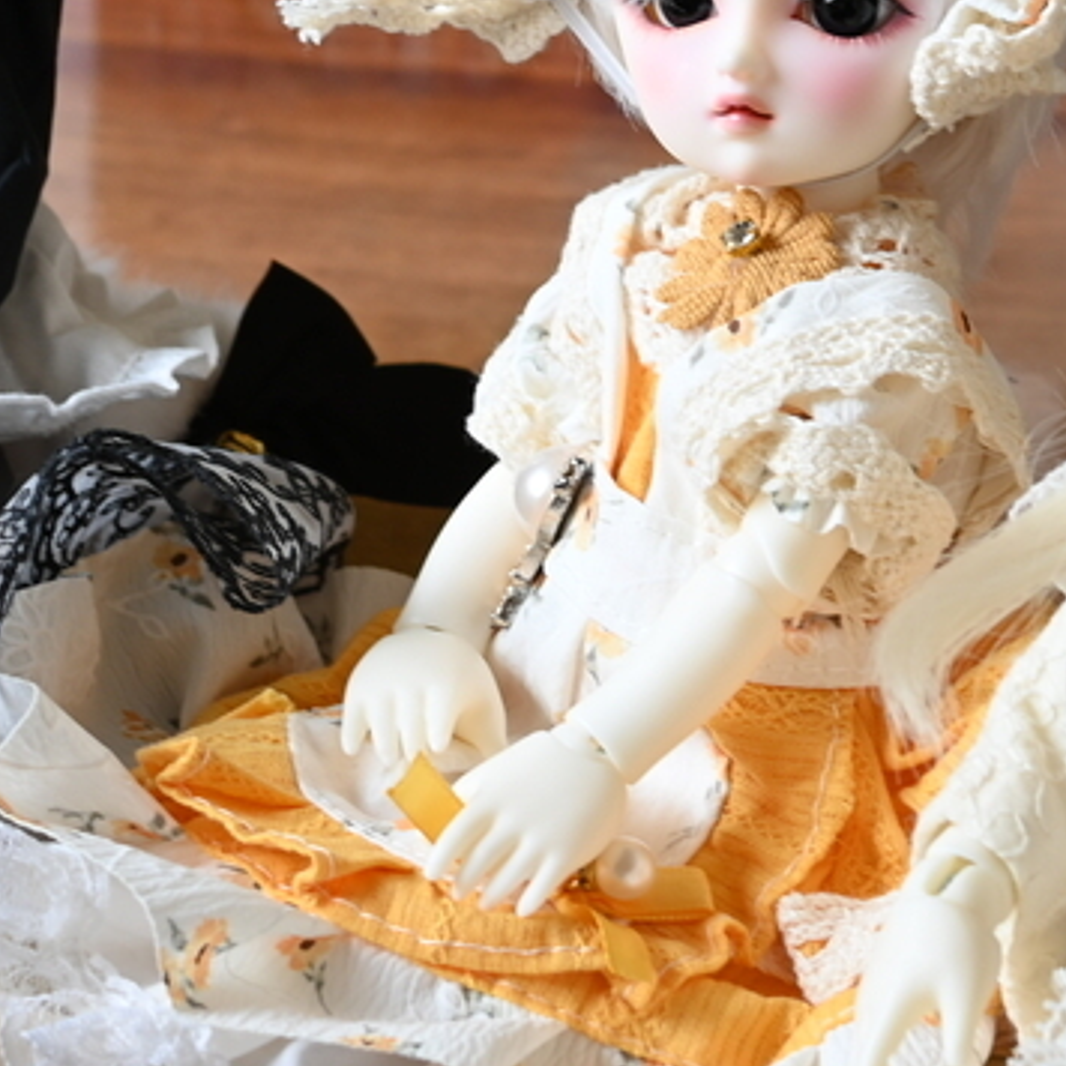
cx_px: 713
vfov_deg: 10.1
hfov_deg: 10.2
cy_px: 12
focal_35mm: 172
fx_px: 5993
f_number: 5.6
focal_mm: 40
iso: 140
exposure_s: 1/60
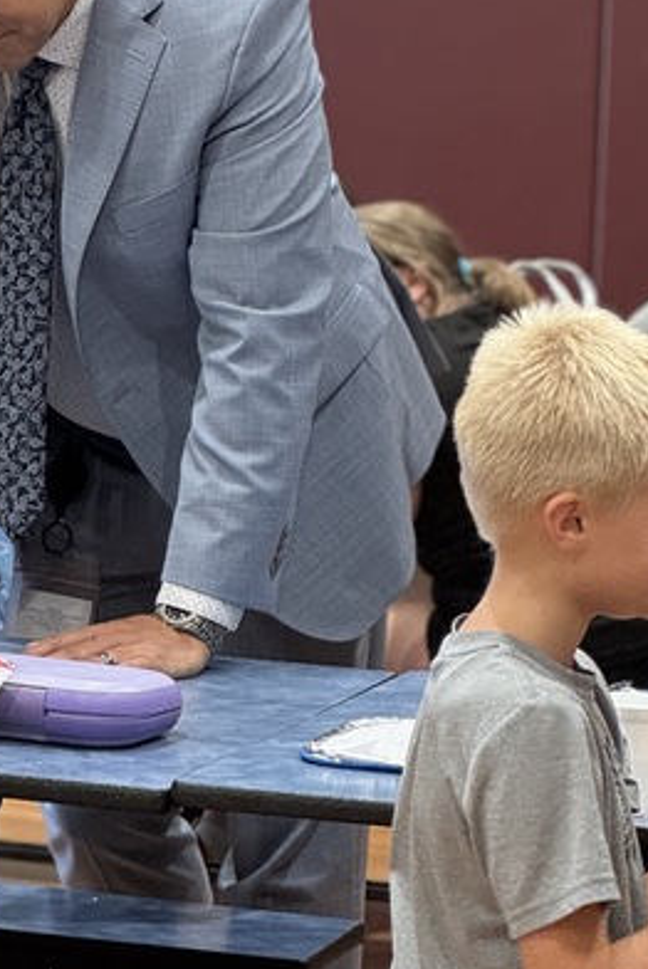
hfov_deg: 6.6
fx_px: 5633
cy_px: -12
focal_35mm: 209
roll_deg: -1.9
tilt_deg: +0.1
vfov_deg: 9.8
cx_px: 62
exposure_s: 1/74
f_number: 2.8
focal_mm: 9
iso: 200
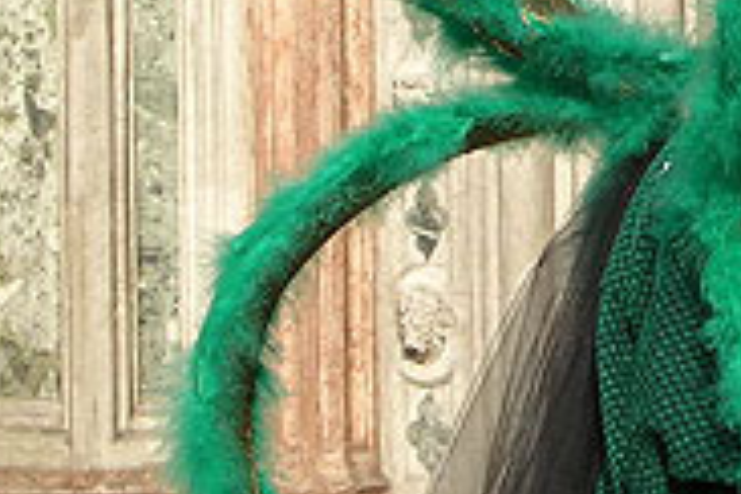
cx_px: 850
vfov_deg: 8.0
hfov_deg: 11.8
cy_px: 77
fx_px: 3519
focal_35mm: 171
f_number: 3.6
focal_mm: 10.2
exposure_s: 1/270
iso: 100
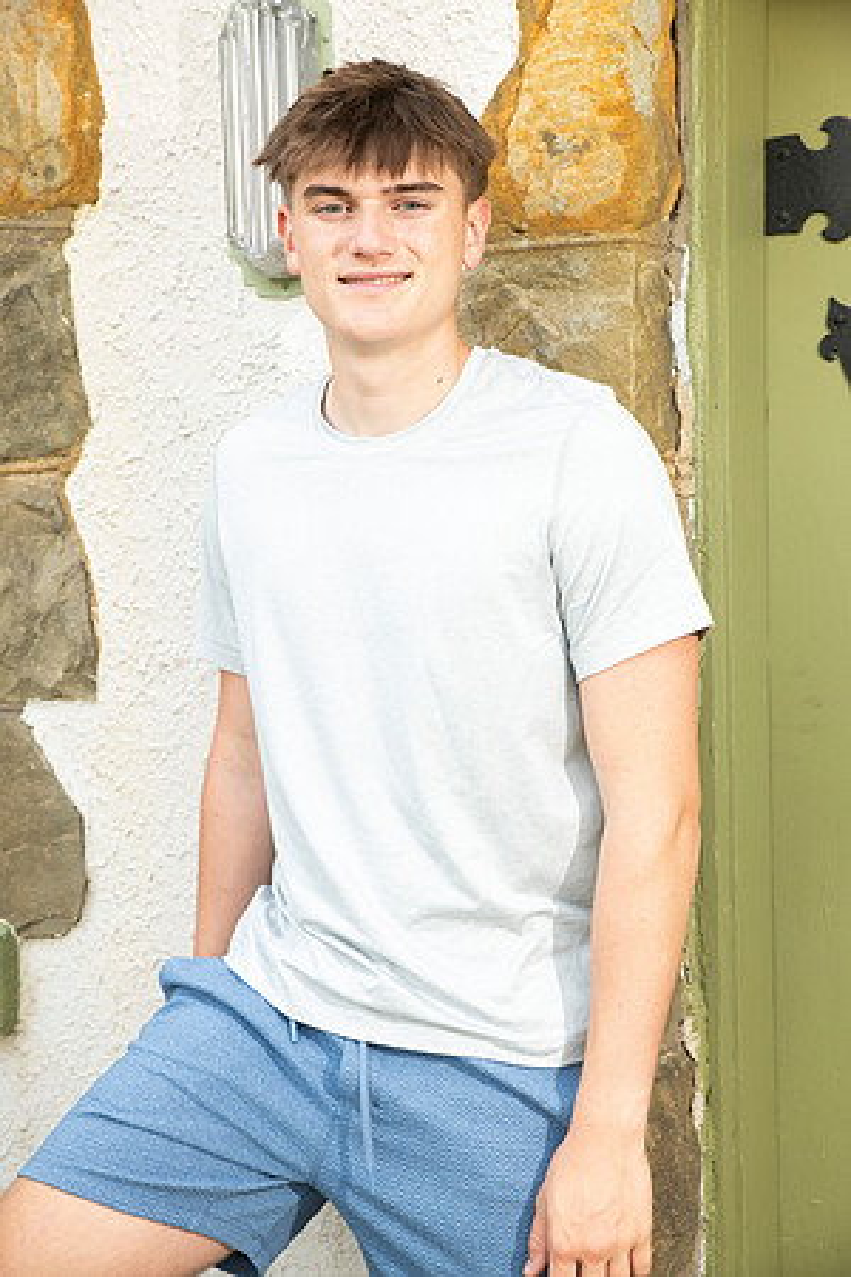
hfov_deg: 24.6
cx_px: 426
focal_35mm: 55
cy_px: 638
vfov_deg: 36.2
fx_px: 1950
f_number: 5.6
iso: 320
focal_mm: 55
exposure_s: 1/160
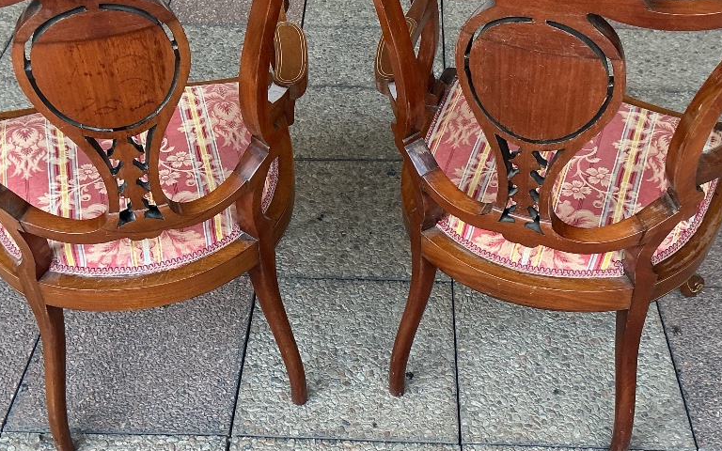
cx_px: 357
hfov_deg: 41.8
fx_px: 944
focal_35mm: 48
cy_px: 239
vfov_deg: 26.9
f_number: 1.8
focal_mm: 3
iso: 50
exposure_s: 1/120
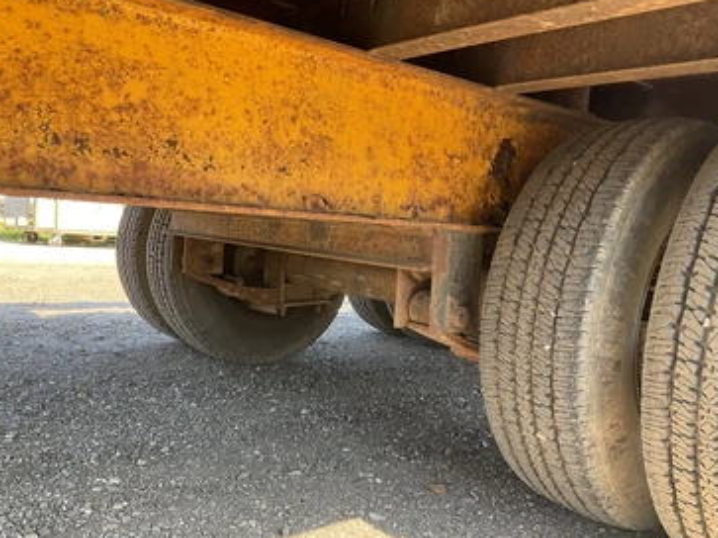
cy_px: 269
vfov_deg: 44.1
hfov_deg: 56.8
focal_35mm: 32
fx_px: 664
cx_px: 336
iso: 40
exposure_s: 1/122
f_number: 1.8
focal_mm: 3
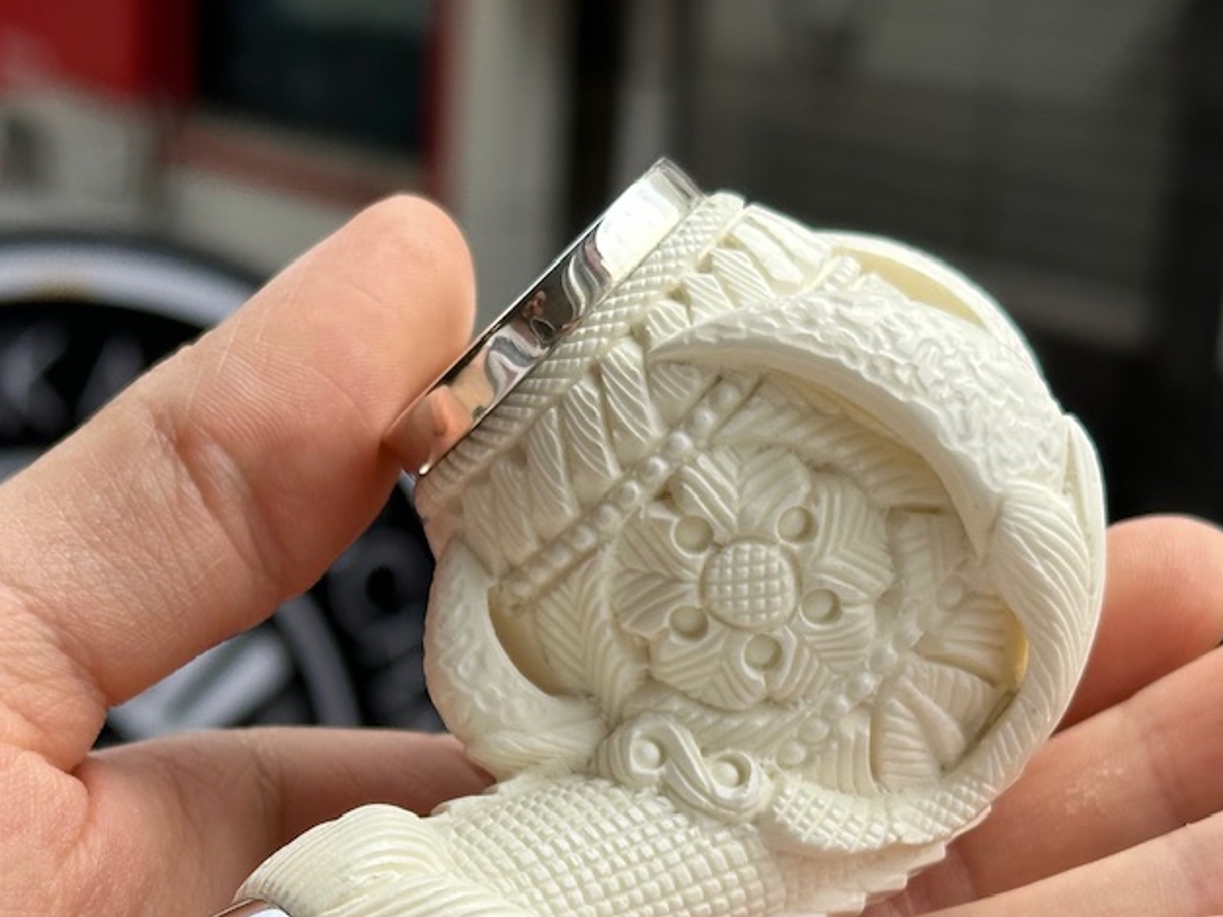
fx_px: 3462
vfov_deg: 14.9
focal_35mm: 98
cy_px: 888
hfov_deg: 19.8
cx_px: 207
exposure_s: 1/1145
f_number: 1.78
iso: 64
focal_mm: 6.86
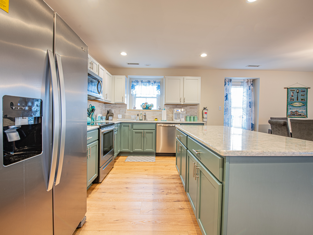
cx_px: 156
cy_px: 118
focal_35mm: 16
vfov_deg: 79.4
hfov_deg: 95.9
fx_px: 141
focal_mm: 14
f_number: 9
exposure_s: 3
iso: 64
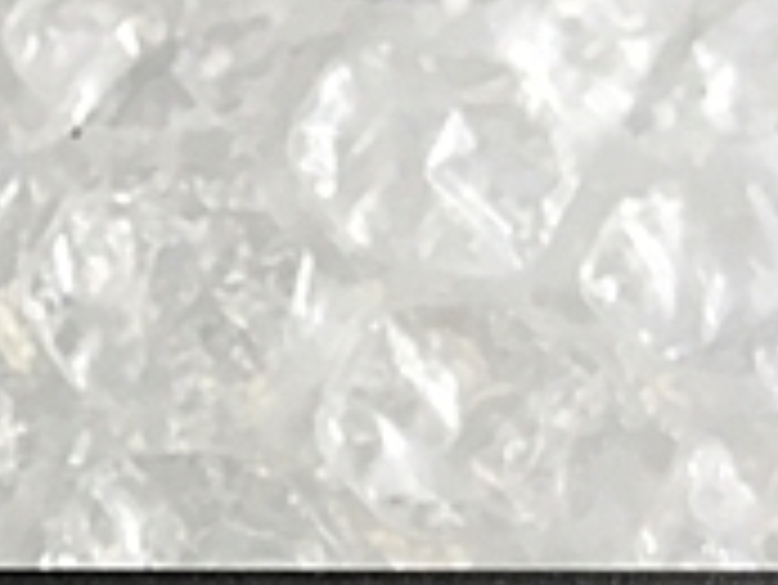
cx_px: -175
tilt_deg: -60.1
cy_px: 878
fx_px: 2407
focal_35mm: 107
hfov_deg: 17.4
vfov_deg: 13.1
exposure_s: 1/30
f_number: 2.2
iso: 25
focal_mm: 4.15
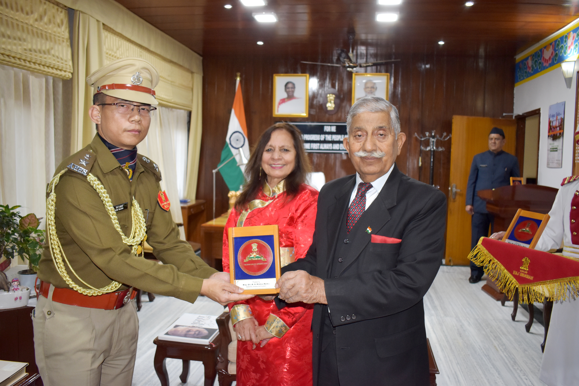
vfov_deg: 43.6
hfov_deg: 61.9
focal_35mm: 30
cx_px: 290
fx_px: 482
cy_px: 193
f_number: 3.8
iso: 800
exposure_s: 1/60
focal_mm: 20
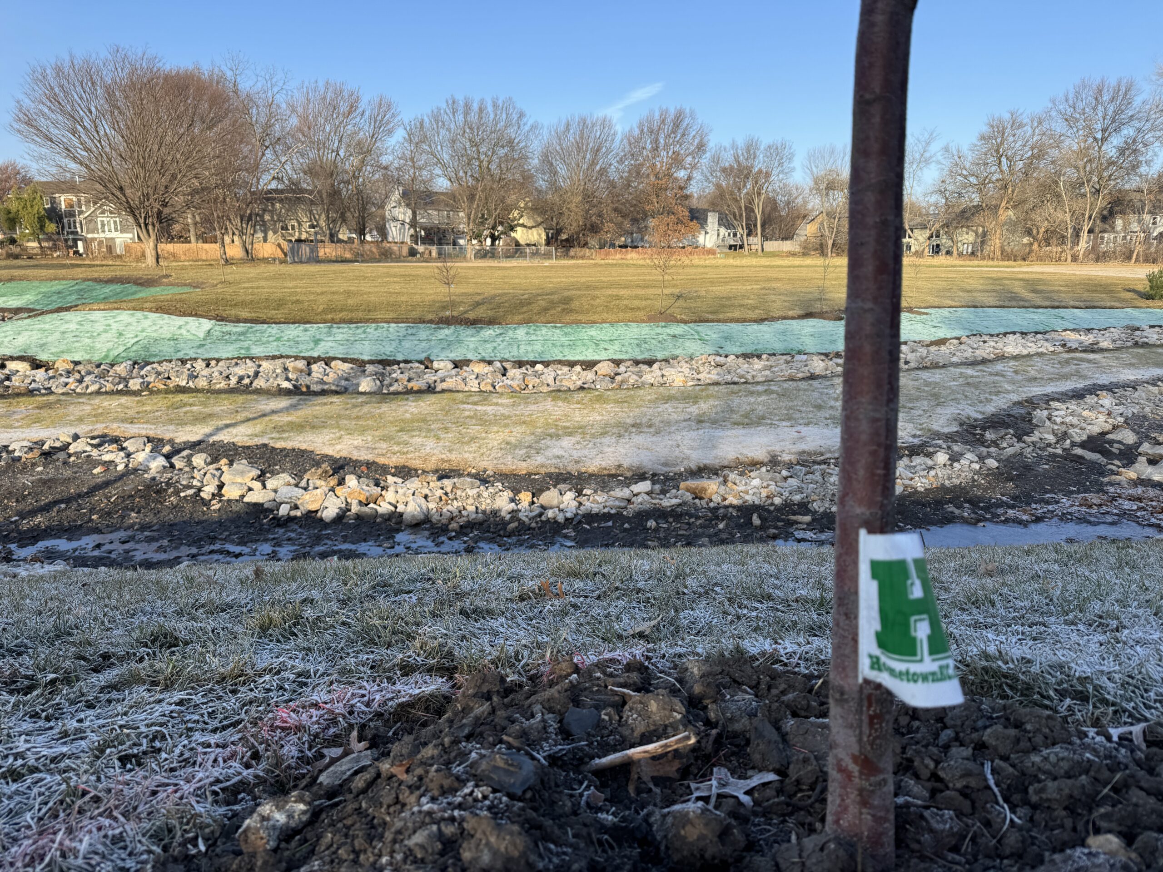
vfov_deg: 56.8
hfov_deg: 71.6
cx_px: 582
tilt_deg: -12.8
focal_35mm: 24
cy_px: 436
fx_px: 806
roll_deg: +0.7
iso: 80
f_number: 1.78
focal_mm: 6.76
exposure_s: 1/1869
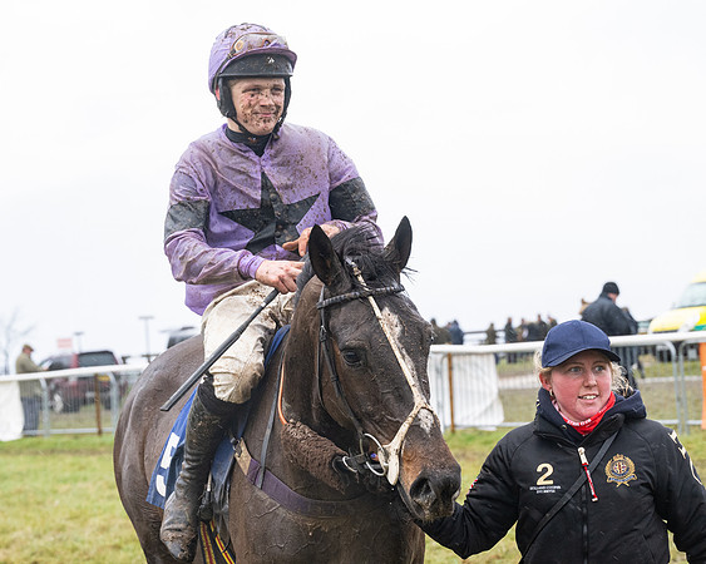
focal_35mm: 118
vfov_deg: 13.0
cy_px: 282
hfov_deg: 16.3
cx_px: 365
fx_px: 2471
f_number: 5
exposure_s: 1/500
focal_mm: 70
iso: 800
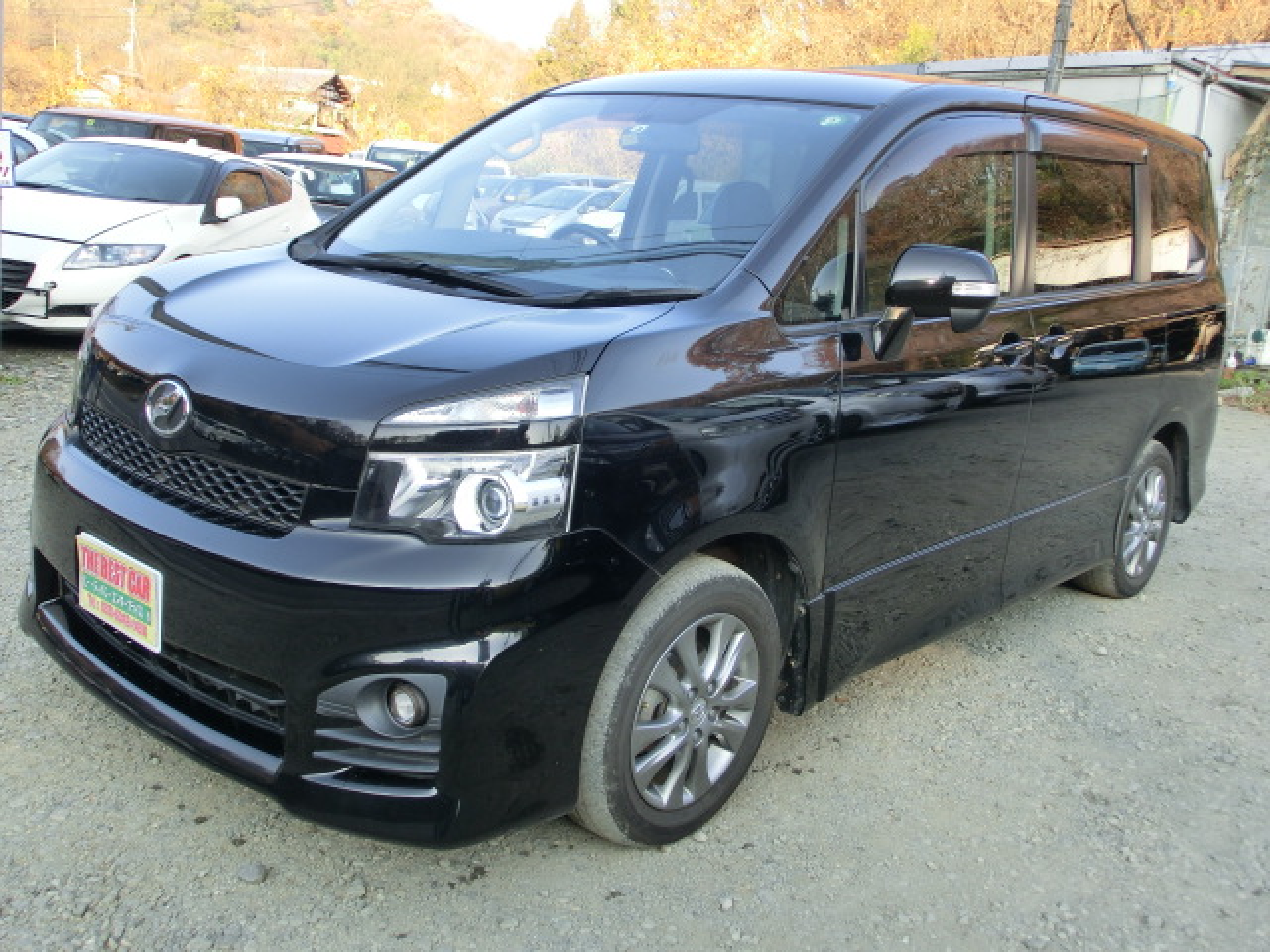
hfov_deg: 50.1
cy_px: 476
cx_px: 635
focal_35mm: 37
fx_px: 1357
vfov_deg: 38.7
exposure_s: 1/125
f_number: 3.9
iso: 100
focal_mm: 6.61
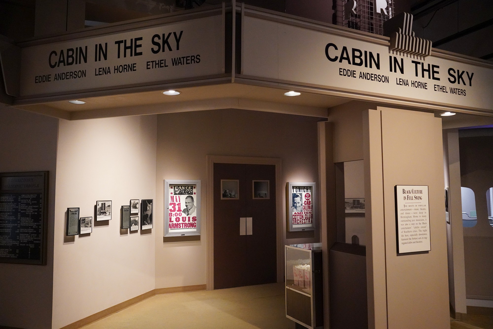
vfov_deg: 46.4
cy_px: 164
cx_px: 246
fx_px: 383
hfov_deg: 65.5
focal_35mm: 28
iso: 8000
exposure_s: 1/100
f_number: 4
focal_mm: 28
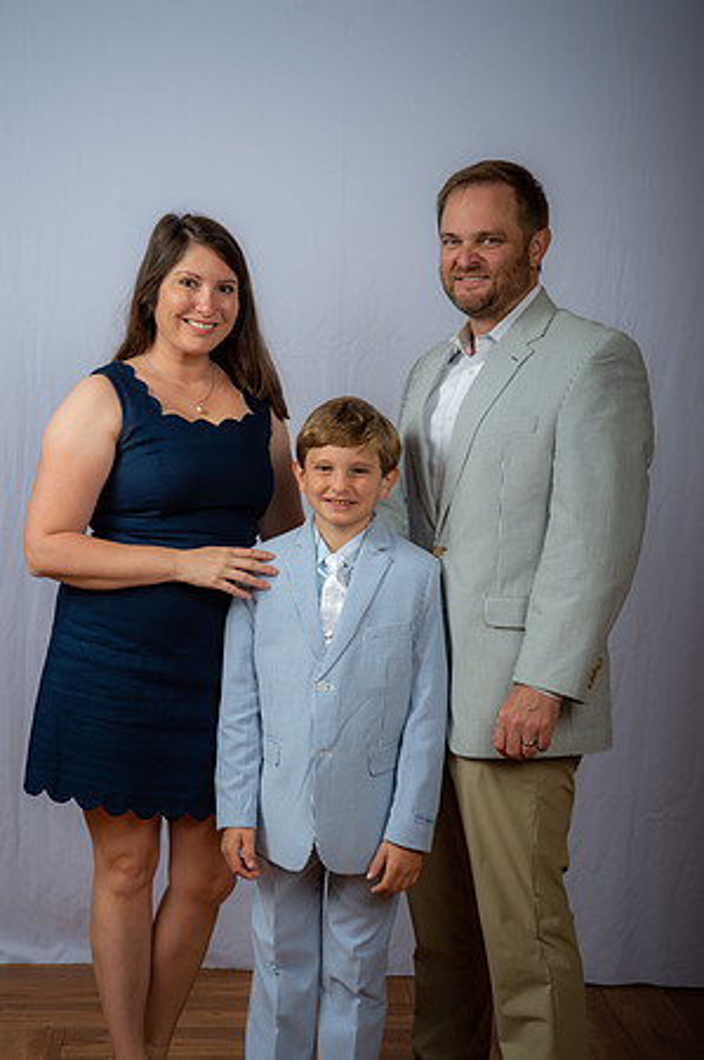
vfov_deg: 34.5
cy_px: 530
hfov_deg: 23.3
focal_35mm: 58
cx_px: 352
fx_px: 1705
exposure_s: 1/200
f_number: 6.3
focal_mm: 58
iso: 250
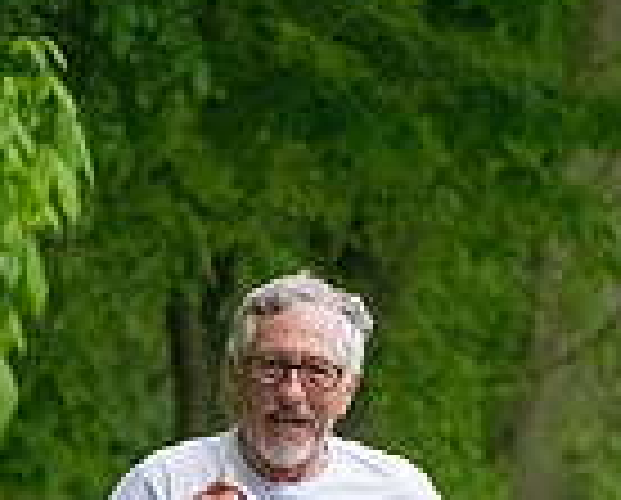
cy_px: 838
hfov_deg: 2.8
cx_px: 299
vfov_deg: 2.3
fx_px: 12635
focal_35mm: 686
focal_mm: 150
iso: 6400
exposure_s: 1/1250
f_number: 5.6
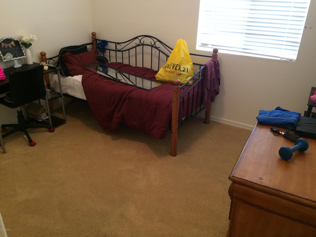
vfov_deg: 48.2
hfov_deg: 61.7
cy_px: 118
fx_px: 265
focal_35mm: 29
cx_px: 158
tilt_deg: -25.4
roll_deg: -1.8
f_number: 2.2
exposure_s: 1/24
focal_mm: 4.15
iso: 320
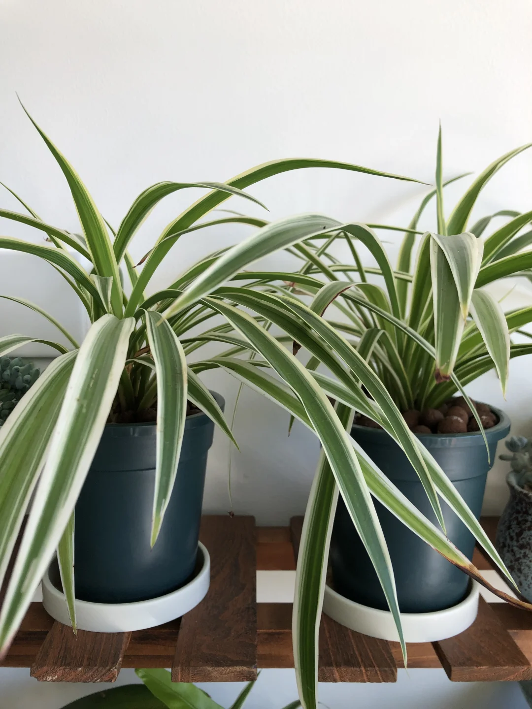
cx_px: 266
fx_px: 574
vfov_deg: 63.4
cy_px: 354
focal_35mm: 28
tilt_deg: -7.9
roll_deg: -1.7
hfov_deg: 49.7
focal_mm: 3.99
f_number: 1.8
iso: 40
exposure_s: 1/120
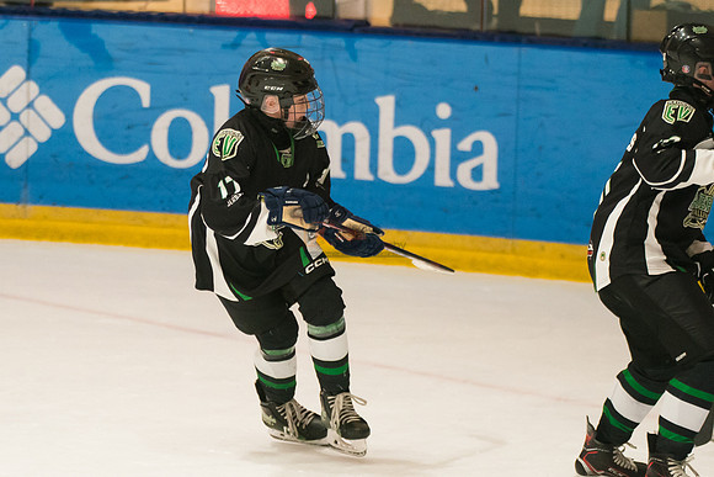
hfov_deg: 7.4
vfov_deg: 5.0
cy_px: 251
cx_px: 268
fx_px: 5483
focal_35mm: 276
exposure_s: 1/1000
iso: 3200
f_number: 3.2
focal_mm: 132
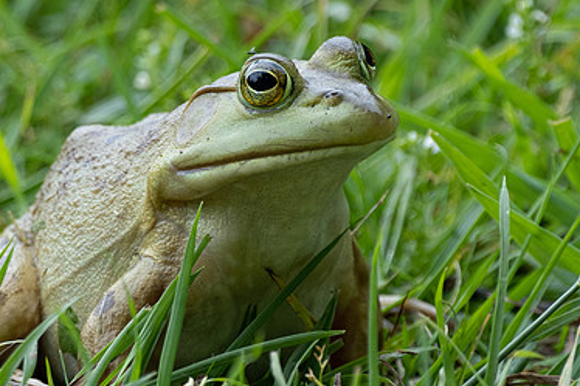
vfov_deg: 1.6
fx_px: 13430
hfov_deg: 2.5
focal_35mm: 834
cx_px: 181
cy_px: 153
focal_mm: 335.7
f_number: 8
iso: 800
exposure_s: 1/250
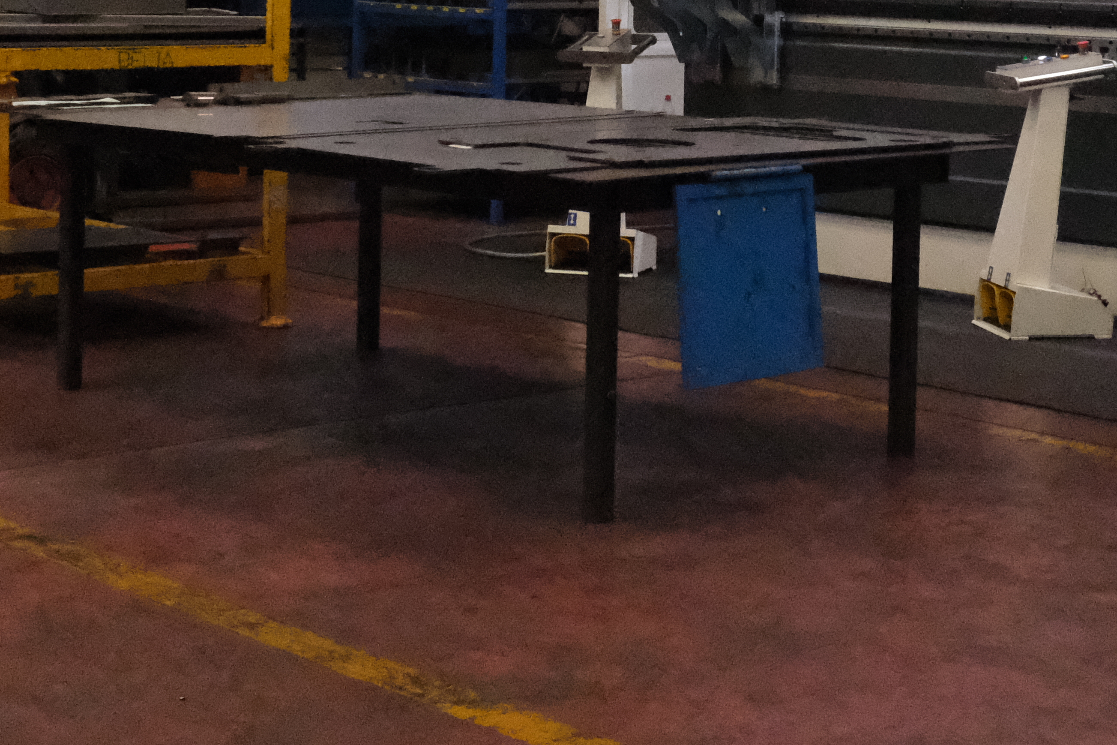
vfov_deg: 16.8
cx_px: 685
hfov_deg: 25.6
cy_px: -49
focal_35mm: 79
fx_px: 2451
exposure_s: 1/180
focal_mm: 22.3
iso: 25600
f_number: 11
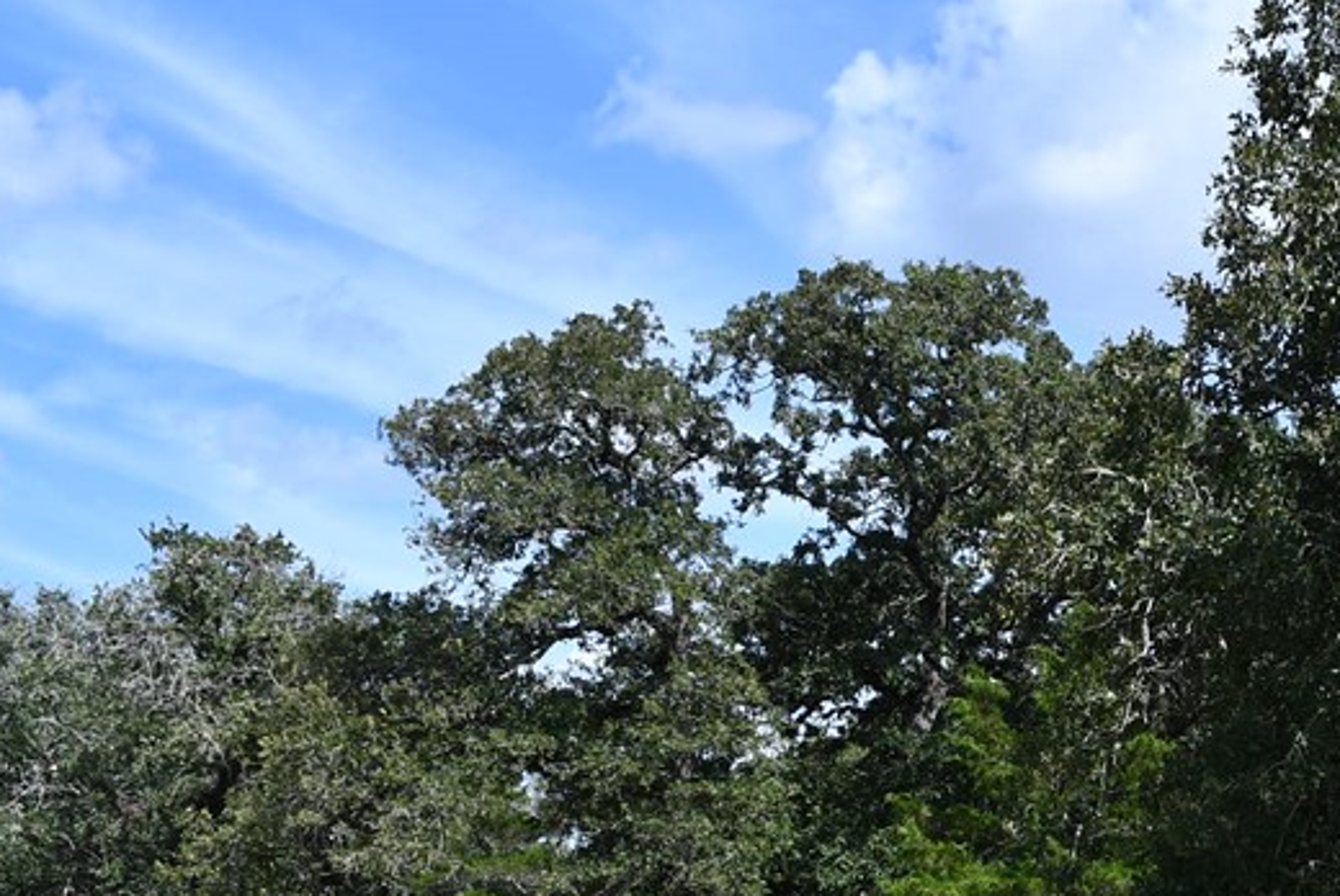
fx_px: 2795
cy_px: 838
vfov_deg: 17.9
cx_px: 1366
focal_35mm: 75
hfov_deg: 25.5
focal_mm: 18
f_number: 9
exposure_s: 1/320
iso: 100
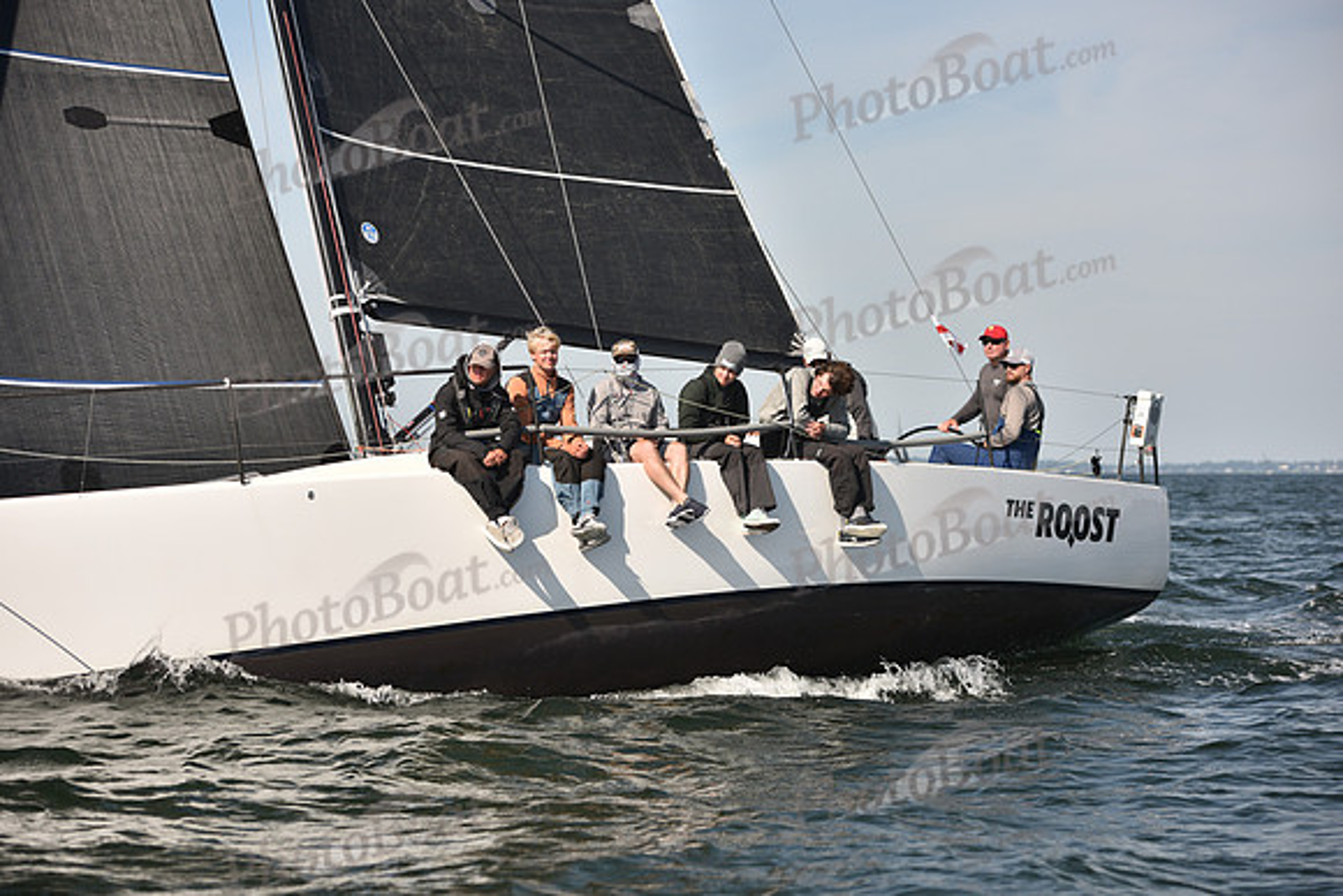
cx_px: 672
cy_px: 448
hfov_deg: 22.1
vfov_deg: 14.9
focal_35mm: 92
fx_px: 3433
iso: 250
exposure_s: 1/1250
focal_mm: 92
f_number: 4
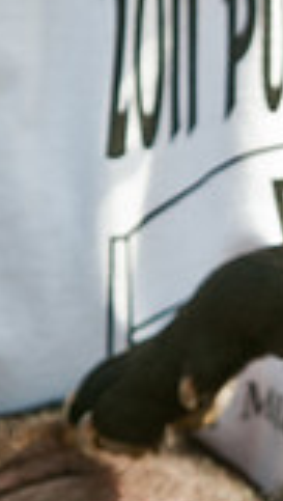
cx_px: 504
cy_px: 350
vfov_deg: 2.5
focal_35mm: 876
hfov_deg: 1.4
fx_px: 11642
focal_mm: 155
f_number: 5
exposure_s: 1/500
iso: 200
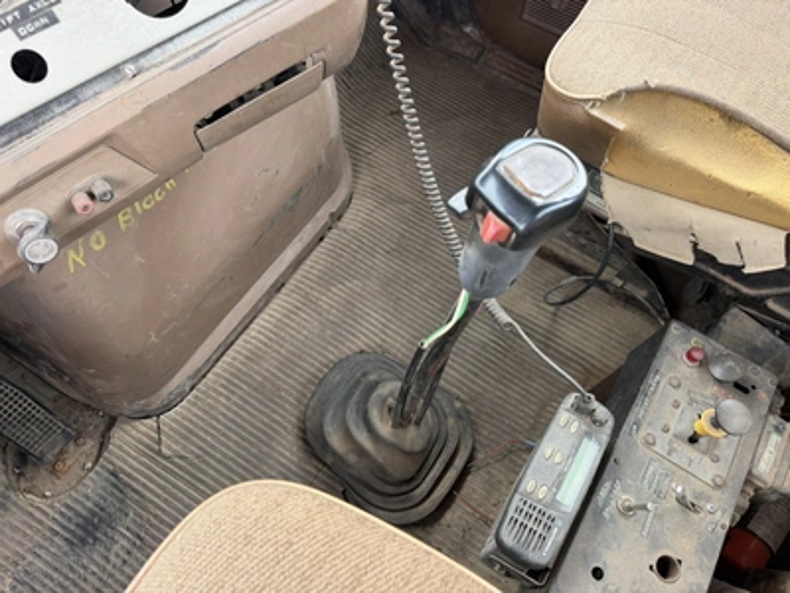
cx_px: 395
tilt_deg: -64.2
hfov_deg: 71.6
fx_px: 548
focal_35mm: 24
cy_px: 296
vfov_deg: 56.8
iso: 160
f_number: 1.78
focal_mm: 6.76
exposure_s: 1/121
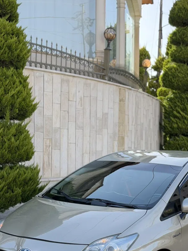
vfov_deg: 24.0
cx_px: 126
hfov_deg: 18.2
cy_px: 173
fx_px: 586
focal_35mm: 81
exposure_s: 1/1513
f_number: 1.78
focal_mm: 6.76
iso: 80
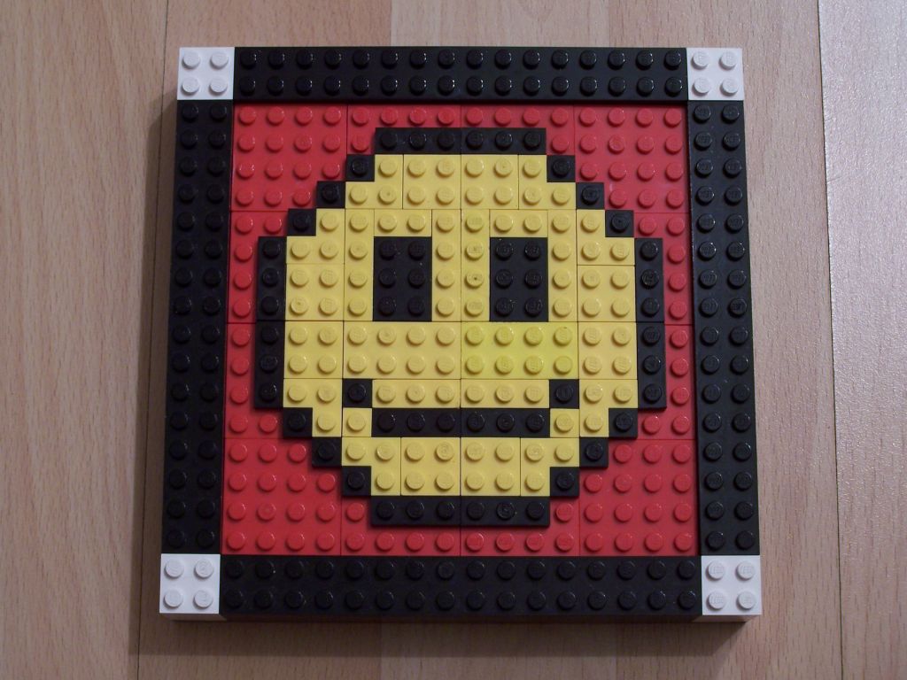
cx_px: 454
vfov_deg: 19.6
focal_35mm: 75
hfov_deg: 26.0
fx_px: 1965
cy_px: 340
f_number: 3.2
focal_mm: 12.4
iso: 80
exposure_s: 1/2
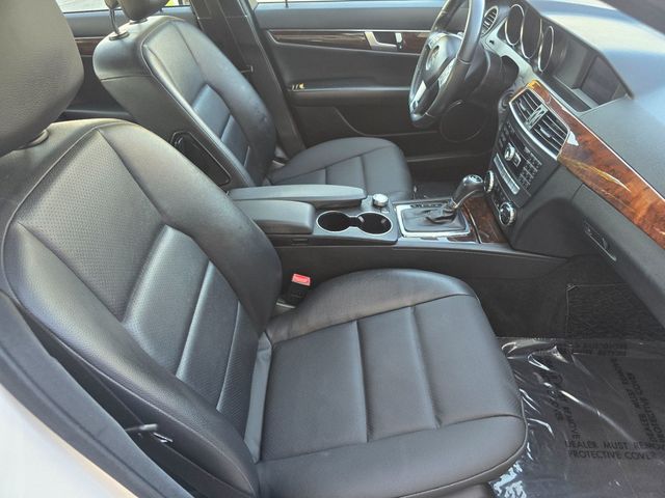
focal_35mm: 23
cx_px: 332
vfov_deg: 58.9
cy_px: 249
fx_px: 442
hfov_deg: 73.9
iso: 250
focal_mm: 6.3
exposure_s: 1/120
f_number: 1.7
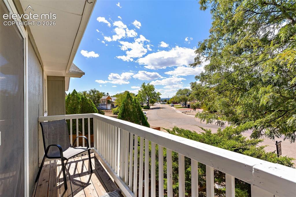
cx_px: 148
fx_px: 140
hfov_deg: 93.3
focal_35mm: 17
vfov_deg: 70.4
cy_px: 98
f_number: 11
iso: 100
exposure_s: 1/125
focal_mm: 17
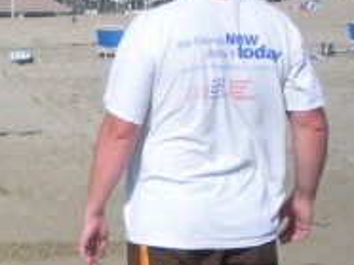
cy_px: 154
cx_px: -187
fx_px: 1266
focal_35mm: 124
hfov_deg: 14.7
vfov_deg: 11.9
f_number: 3.5
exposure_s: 1/1035
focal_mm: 6.3
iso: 64
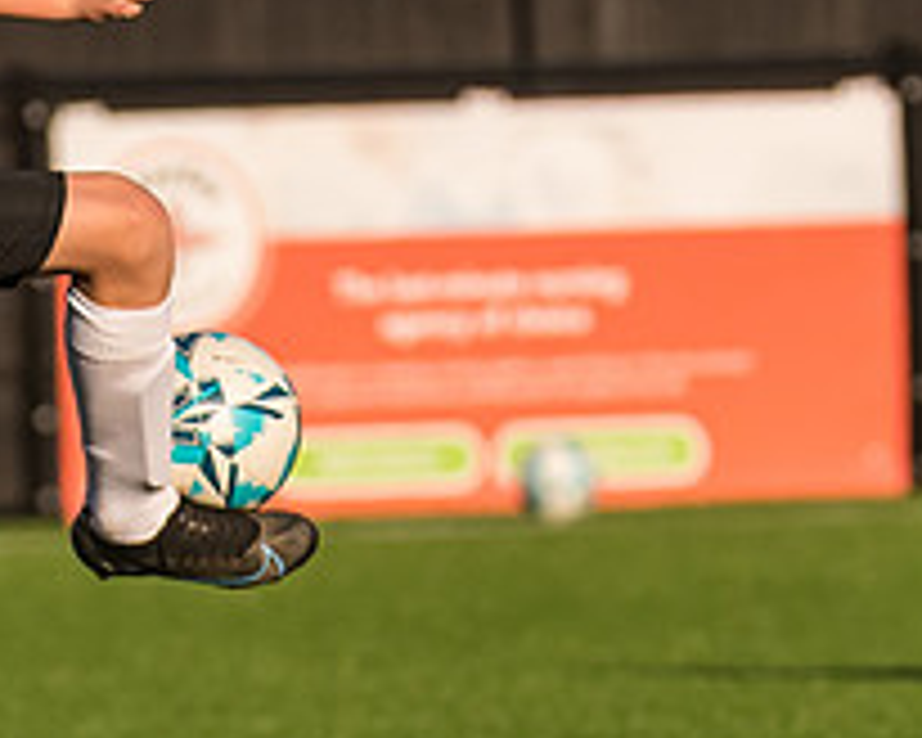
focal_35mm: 1027
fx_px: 28024
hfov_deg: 1.9
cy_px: 294
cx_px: -152
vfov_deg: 1.5
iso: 400
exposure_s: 1/4000
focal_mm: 195
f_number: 4
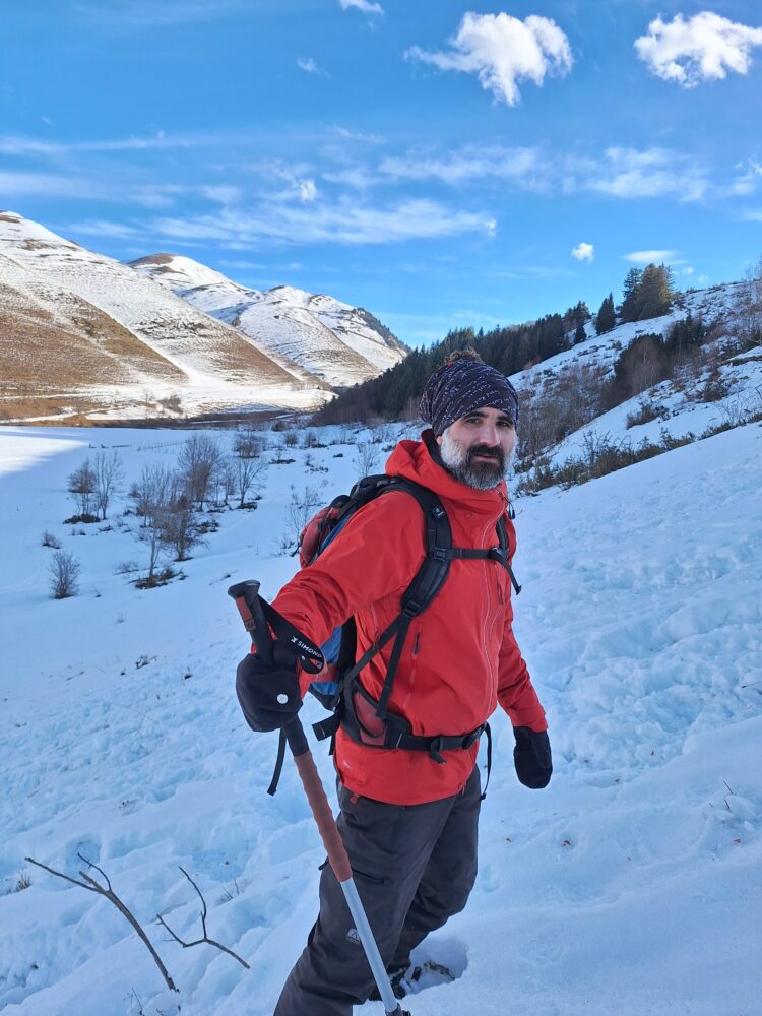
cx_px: 381
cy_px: 508
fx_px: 675
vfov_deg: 73.9
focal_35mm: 23
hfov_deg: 58.9
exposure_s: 1/1370
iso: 40
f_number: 1.8
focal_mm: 5.54
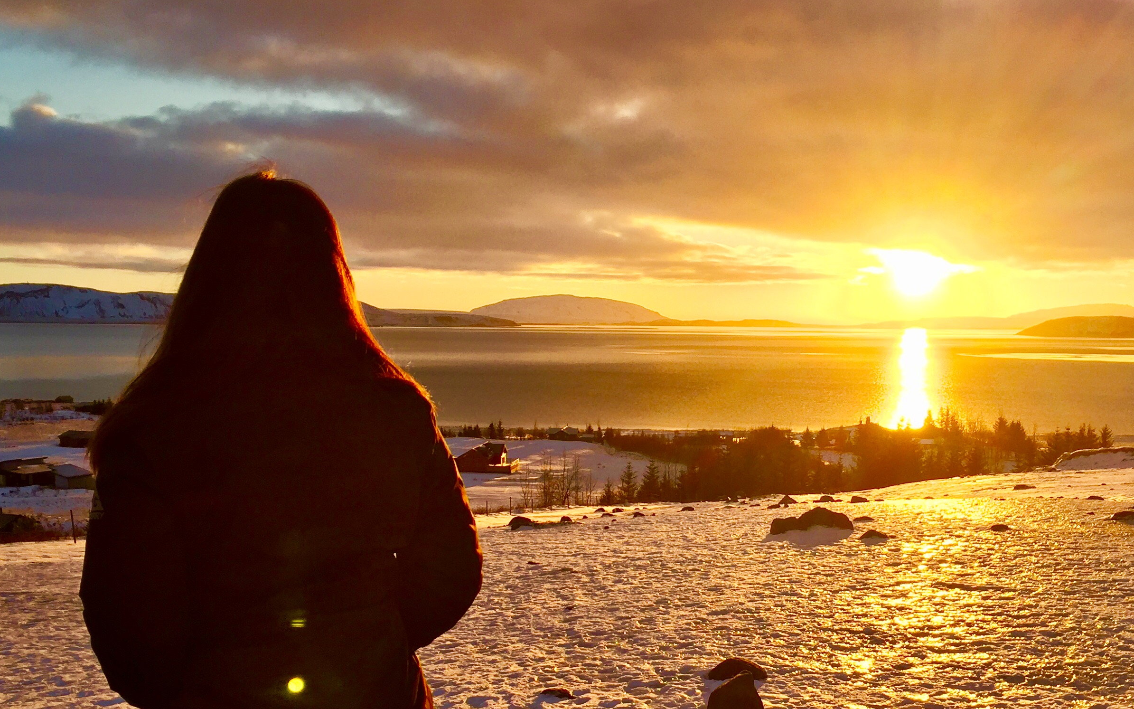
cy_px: 478
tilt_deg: -8.1
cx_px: 626
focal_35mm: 42
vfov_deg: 30.3
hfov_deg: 47.1
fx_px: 1298
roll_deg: -0.2
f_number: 2.2
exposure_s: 1/1236
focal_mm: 4.15
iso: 32
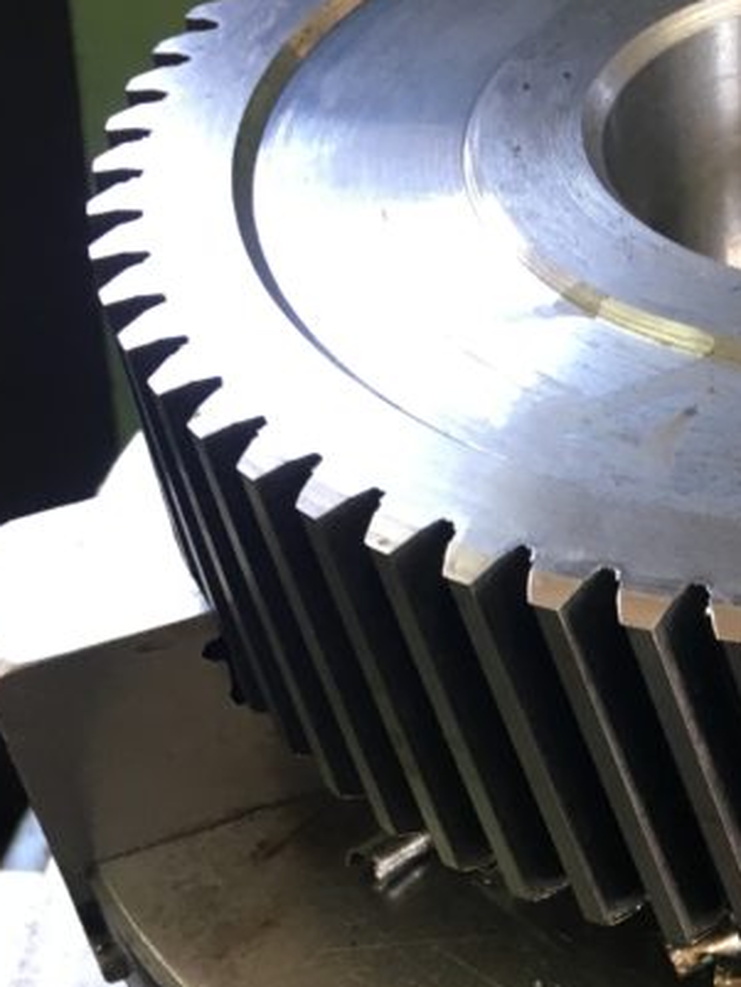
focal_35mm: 74
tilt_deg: -45.9
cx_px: 871
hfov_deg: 18.9
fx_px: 2111
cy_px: 768
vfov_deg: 25.9
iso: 80
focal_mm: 4.15
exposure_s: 1/33
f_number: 2.2
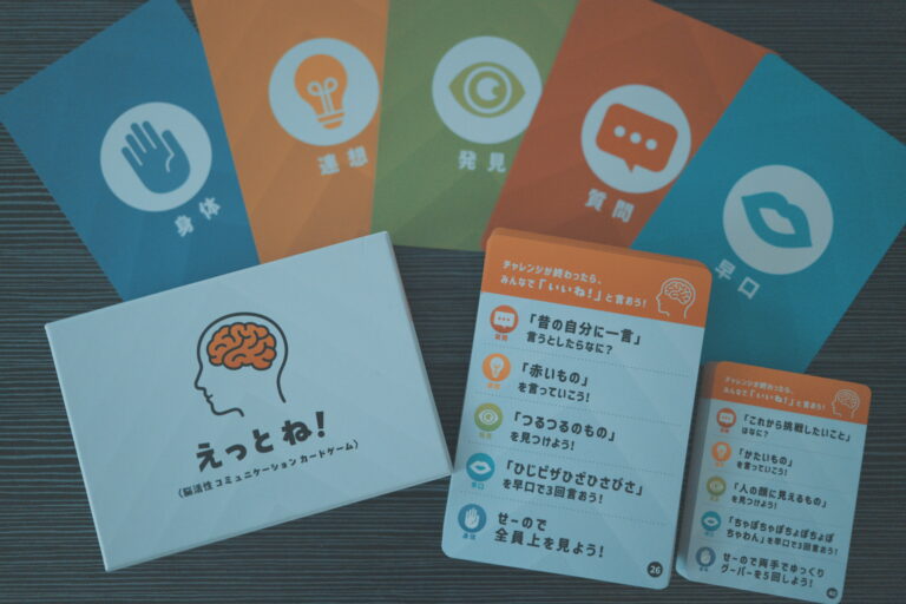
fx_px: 1007
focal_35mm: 40
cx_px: 453
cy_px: 302
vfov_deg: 33.4
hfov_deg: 48.5
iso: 3200
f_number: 2
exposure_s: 1/30
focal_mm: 40
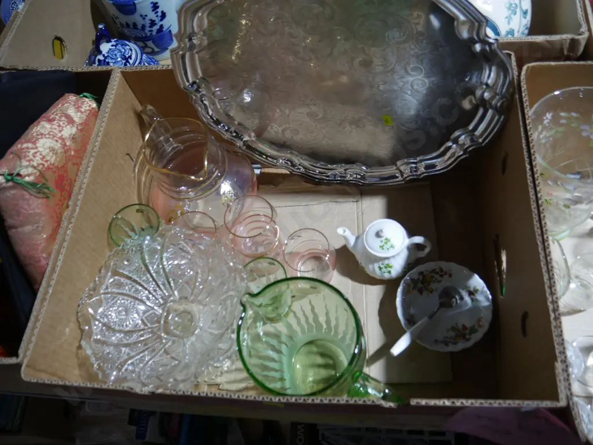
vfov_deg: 49.7
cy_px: 222
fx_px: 480
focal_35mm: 28
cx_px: 296
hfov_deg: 63.4
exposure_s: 1/60
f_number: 3.5
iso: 320
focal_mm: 14
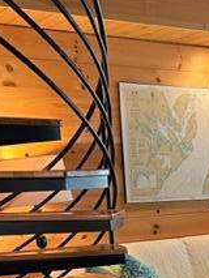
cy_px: 305
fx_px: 627
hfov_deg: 18.1
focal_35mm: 78
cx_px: 244
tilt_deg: -13.7
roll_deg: +1.7
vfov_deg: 23.5
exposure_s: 1/60
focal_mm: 5.7
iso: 80
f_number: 1.5
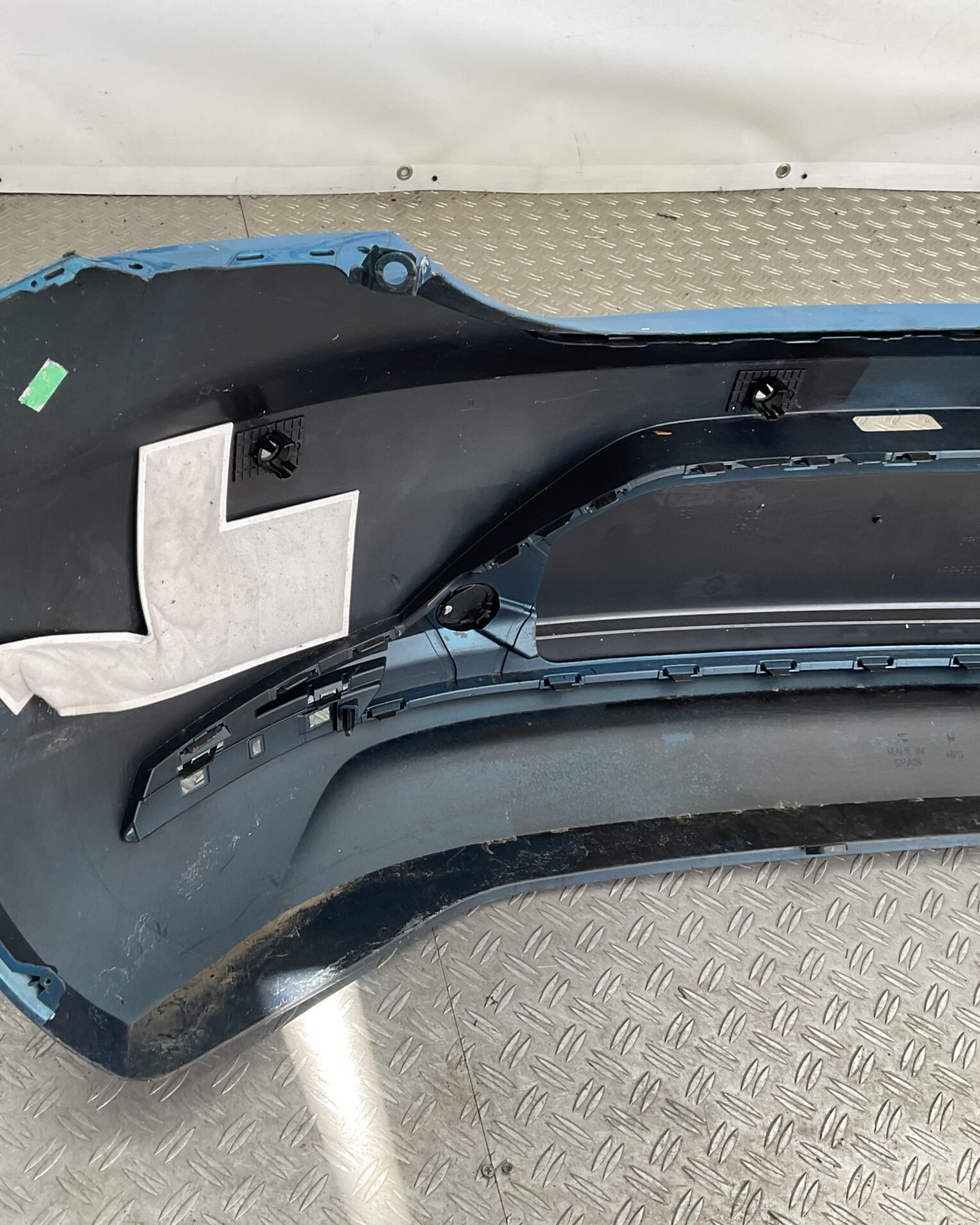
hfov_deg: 38.9
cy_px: 616
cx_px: 369
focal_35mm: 38
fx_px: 1377
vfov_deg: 47.9
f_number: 1.8
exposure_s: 1/100
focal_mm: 3
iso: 20
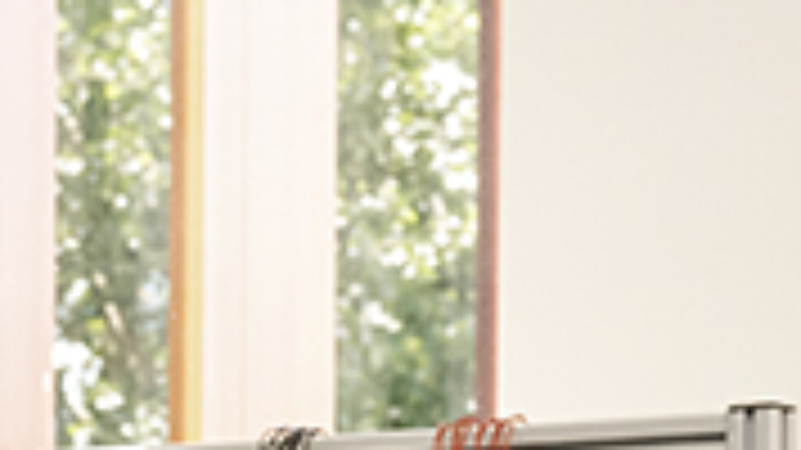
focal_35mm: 260
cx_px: -576
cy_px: 1300
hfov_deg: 8.0
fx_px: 5521
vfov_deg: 4.5
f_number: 6.3
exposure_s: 1/200
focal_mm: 41
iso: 1250
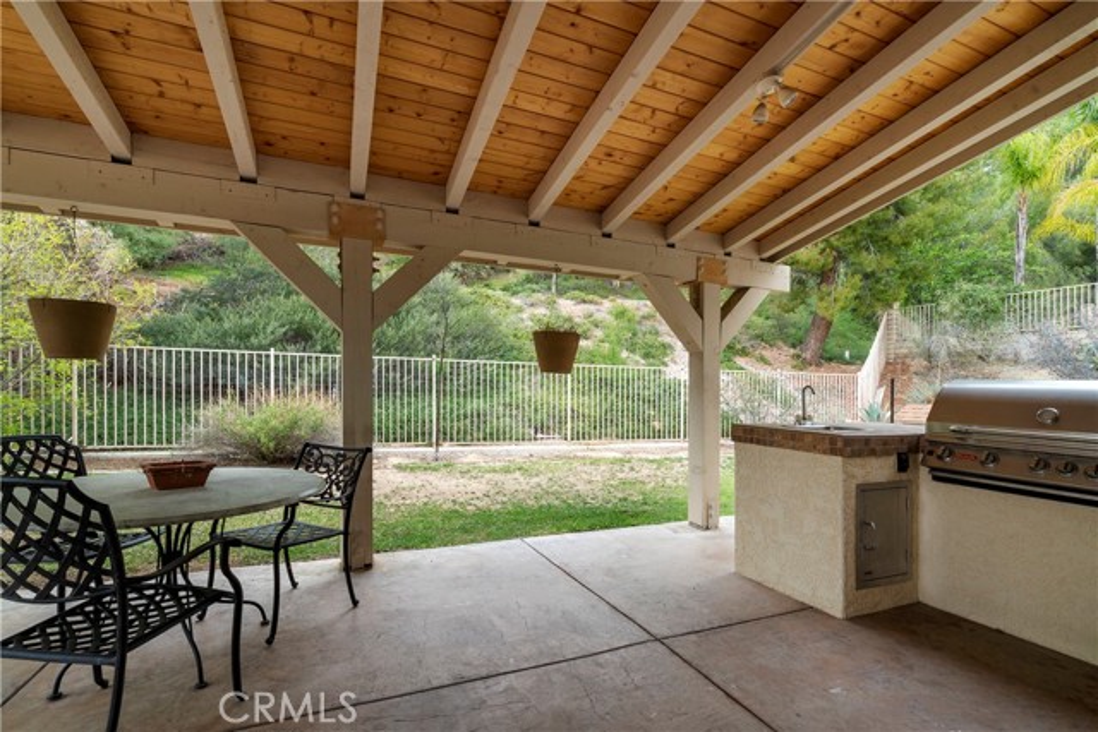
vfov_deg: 73.8
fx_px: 488
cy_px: 366
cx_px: 549
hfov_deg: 96.7
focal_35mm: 16
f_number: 11
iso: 250
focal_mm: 16
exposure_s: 1/25
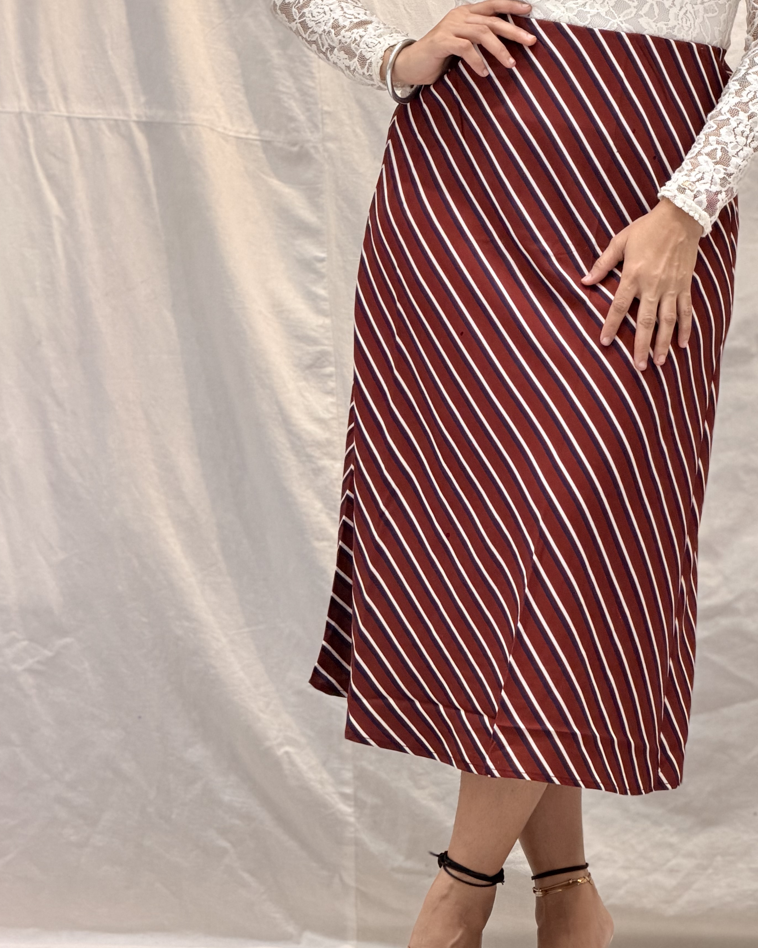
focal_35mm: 162
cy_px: 254
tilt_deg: +3.0
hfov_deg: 9.5
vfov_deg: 11.9
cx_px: 538
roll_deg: -1.6
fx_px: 4543
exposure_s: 1/100
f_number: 2.8
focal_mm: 16.89
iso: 200
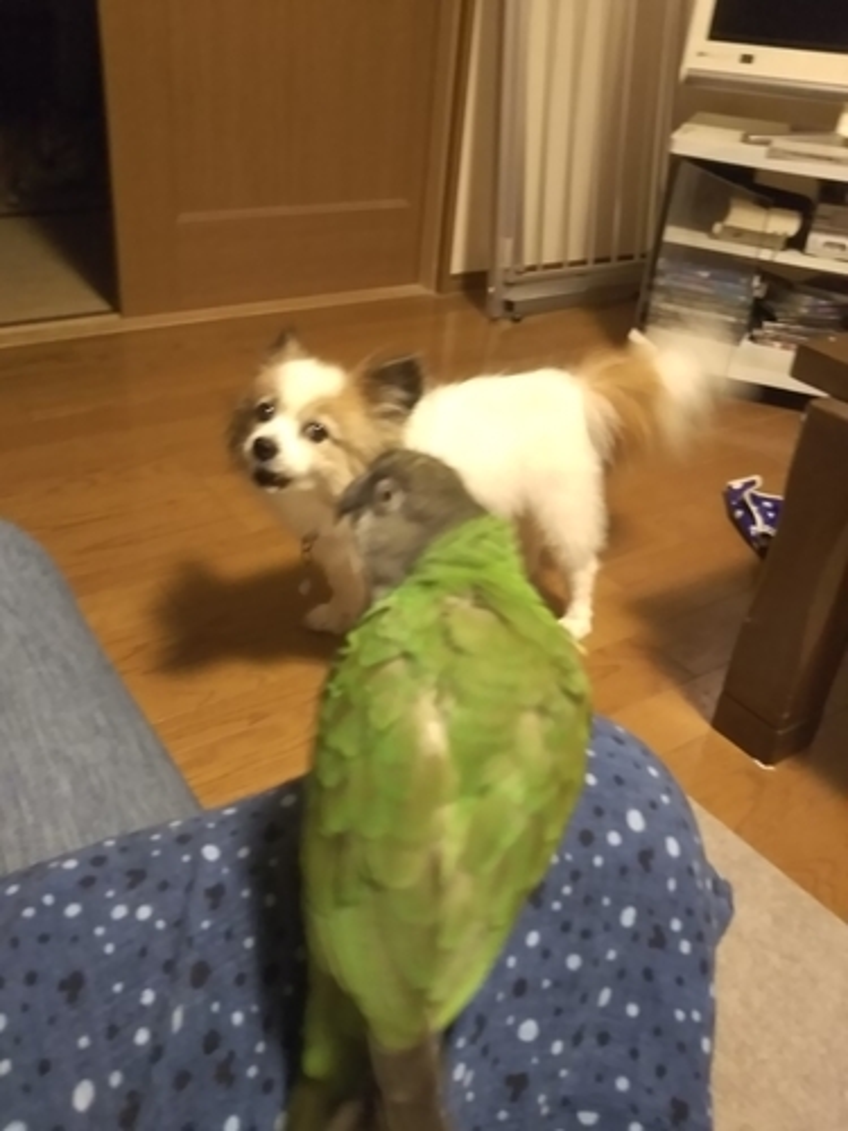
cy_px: 566
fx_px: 980
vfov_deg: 60.0
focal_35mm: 30
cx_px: 424
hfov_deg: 46.8
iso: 640
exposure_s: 1/11
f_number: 2.2
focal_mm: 4
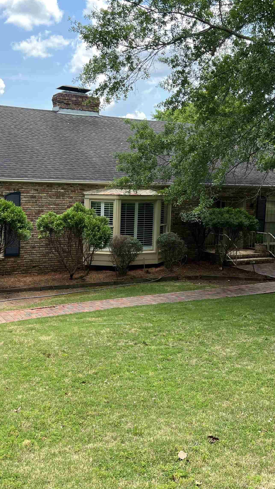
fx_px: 493
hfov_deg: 31.0
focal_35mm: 38
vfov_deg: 52.8
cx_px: 92
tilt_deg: -6.0
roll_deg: -1.0
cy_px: 244
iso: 50
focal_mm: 5.7
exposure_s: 1/932
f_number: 1.5
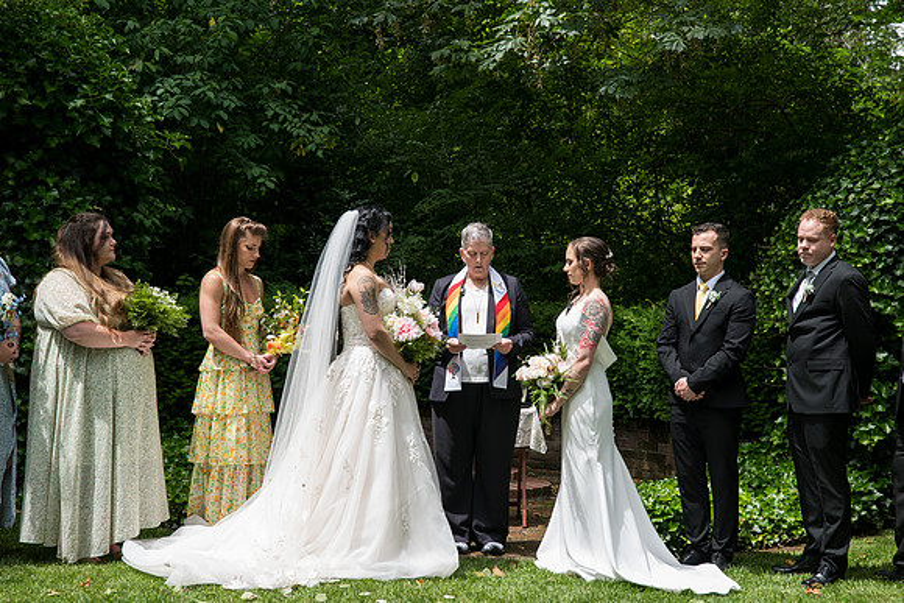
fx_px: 1557
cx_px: 452
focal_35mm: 62
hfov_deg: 32.4
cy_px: 302
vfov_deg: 21.9
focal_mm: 62
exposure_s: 1/400
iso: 320
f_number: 5.6
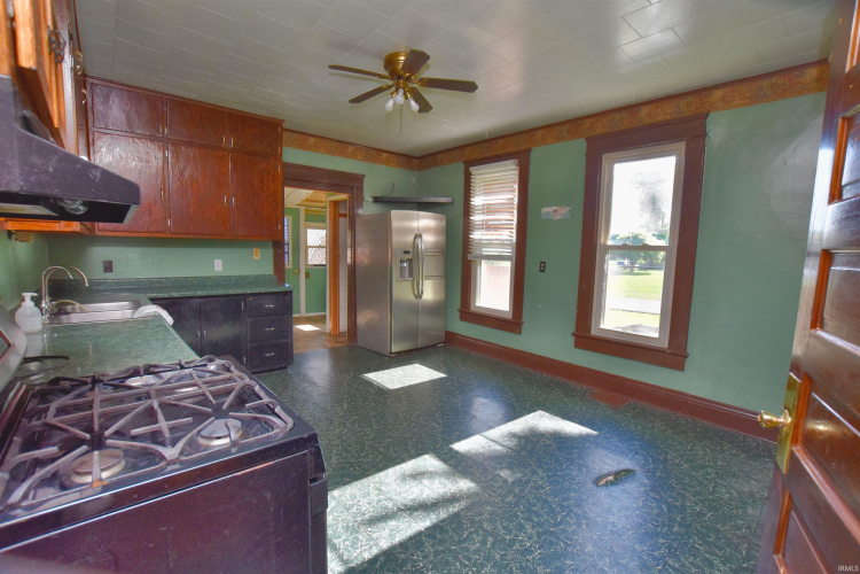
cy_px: 287
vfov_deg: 77.3
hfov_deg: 100.4
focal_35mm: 15
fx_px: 358
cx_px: 430
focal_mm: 10
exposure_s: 1/125
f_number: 5.6
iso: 400
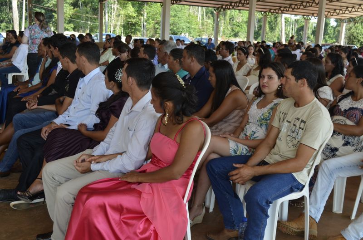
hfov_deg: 49.7
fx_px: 392
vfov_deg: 34.0
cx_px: 182
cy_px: 120
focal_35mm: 39
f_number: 5.6
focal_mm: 26
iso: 220
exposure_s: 1/125
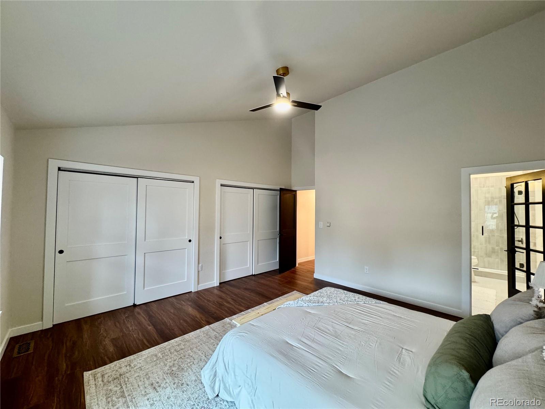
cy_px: 204
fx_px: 220
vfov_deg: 85.7
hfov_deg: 102.1
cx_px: 272
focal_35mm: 14
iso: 250
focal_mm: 2.22
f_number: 2.2
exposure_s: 1/60
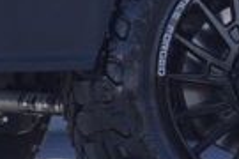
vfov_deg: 4.4
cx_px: 386
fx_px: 2037
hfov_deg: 6.6
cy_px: -198
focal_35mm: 307
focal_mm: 27
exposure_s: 1/160
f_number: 7.1
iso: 100
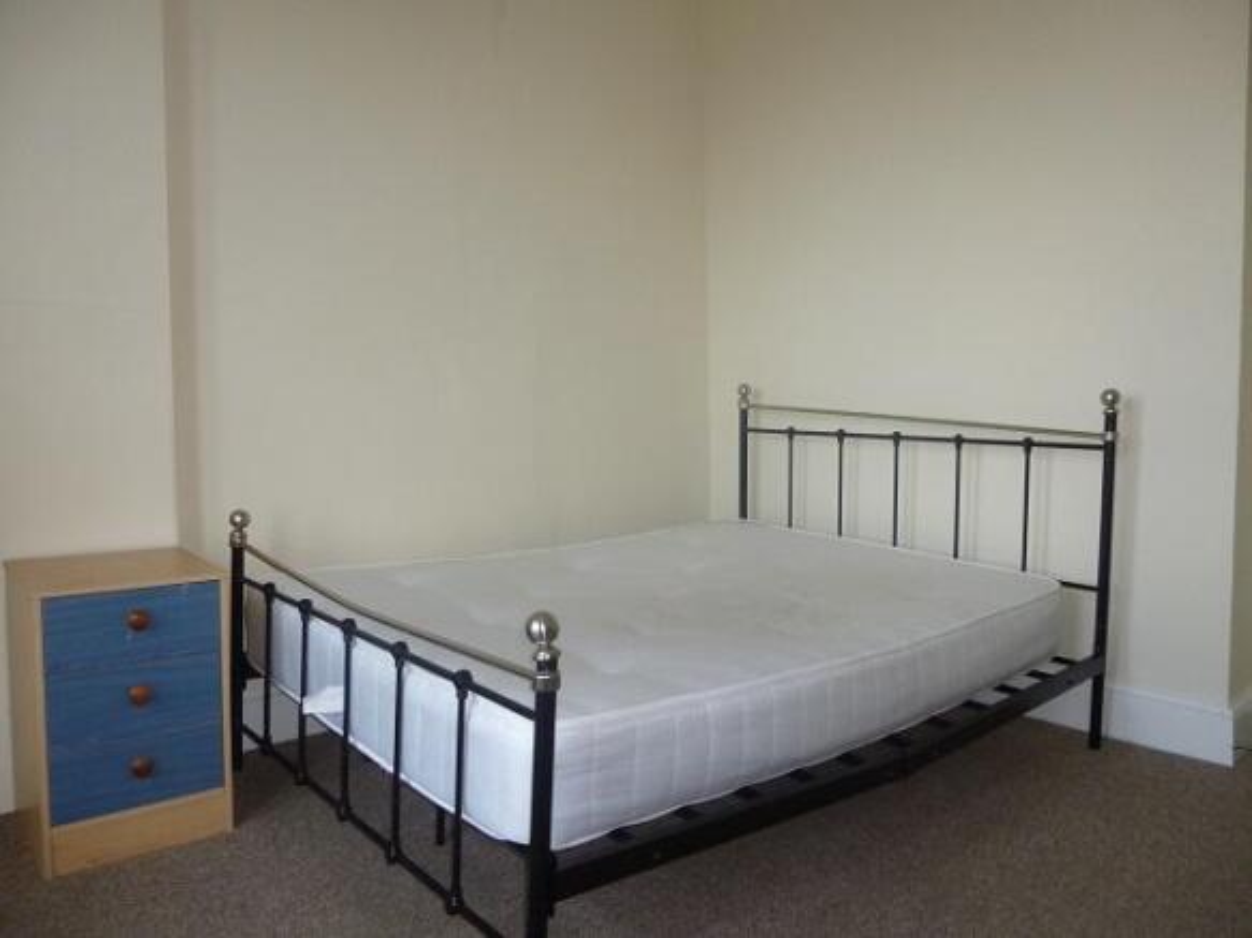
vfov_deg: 54.9
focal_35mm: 25
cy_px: 469
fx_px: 904
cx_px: 626
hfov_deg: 69.4
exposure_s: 1/60
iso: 160
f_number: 3.1
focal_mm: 4.5
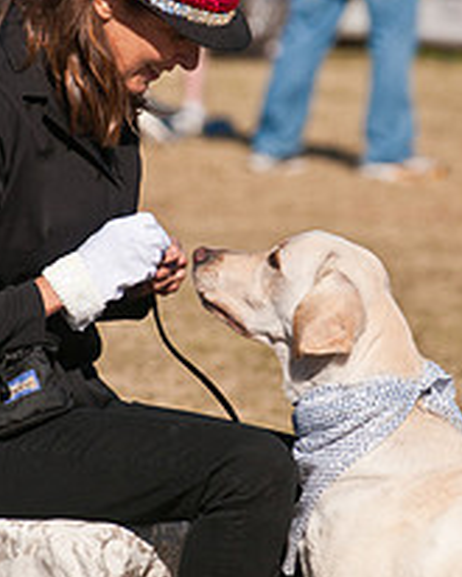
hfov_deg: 2.5
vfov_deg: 3.2
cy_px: 319
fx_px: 10470
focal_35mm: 613
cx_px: 239
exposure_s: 1/3200
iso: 400
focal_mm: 200
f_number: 5.6
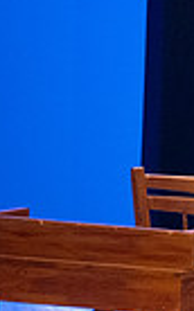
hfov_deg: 0.7
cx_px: 627
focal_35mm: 1803
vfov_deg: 1.2
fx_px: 15284
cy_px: 167
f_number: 6.3
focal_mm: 420
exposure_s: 1/160
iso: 10000
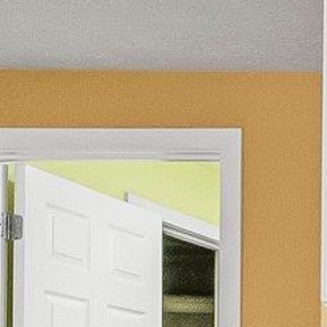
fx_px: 1119
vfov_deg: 15.5
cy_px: 469
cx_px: 843
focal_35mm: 105
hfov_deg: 12.2
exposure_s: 1/40
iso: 12800
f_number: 7.1
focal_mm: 14.8
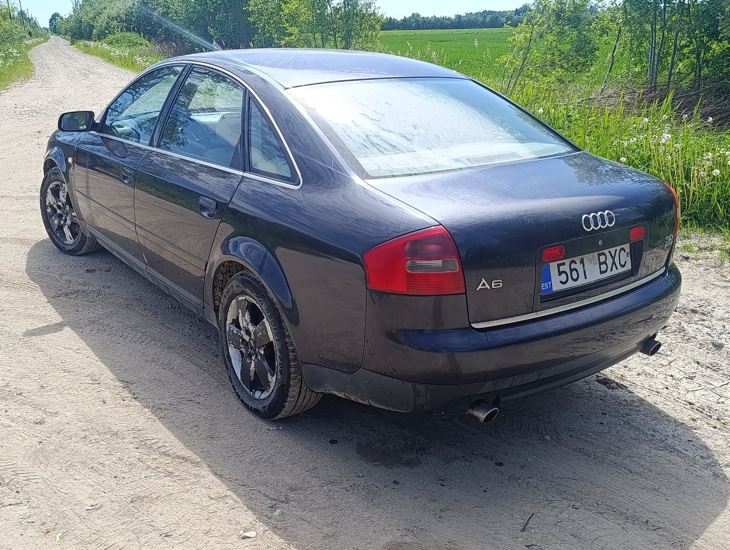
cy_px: 275
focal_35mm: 35
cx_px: 365
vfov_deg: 40.8
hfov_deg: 52.6
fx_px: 739
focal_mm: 6.11
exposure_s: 1/424
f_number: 1.65
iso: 50
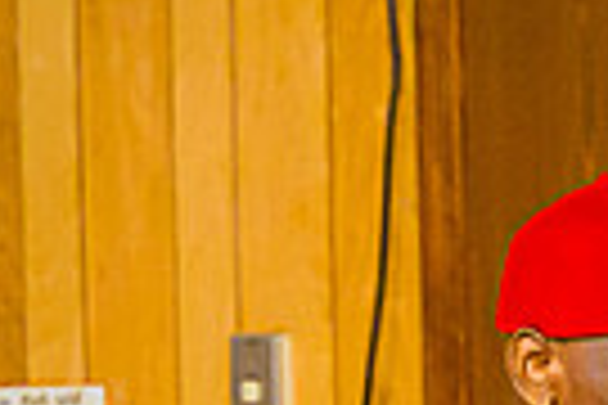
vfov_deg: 2.8
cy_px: 670
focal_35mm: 482
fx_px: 8140
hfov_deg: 4.2
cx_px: 1297
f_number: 3.2
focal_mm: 75
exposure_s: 1/125
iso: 5600
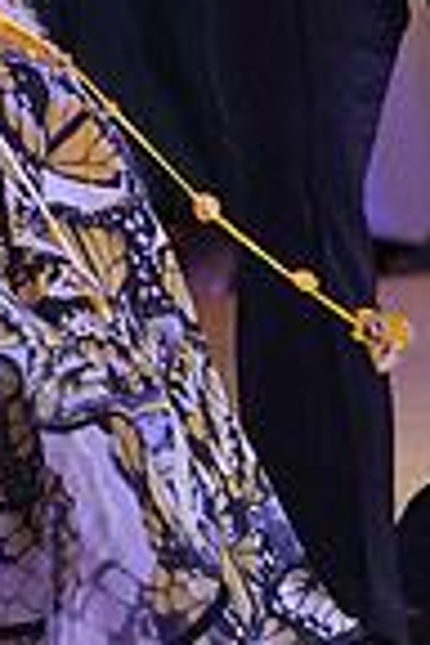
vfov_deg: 2.6
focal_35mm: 803
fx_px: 14386
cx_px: -16
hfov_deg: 1.7
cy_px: -206
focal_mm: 200
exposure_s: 1/400
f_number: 4
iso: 3200
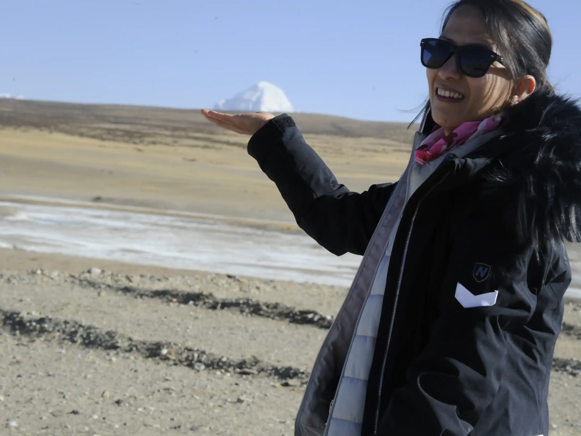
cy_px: 219
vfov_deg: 13.6
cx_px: 307
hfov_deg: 18.0
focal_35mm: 109
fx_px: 1829
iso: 1250
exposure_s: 1/800
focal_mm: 100
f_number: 14
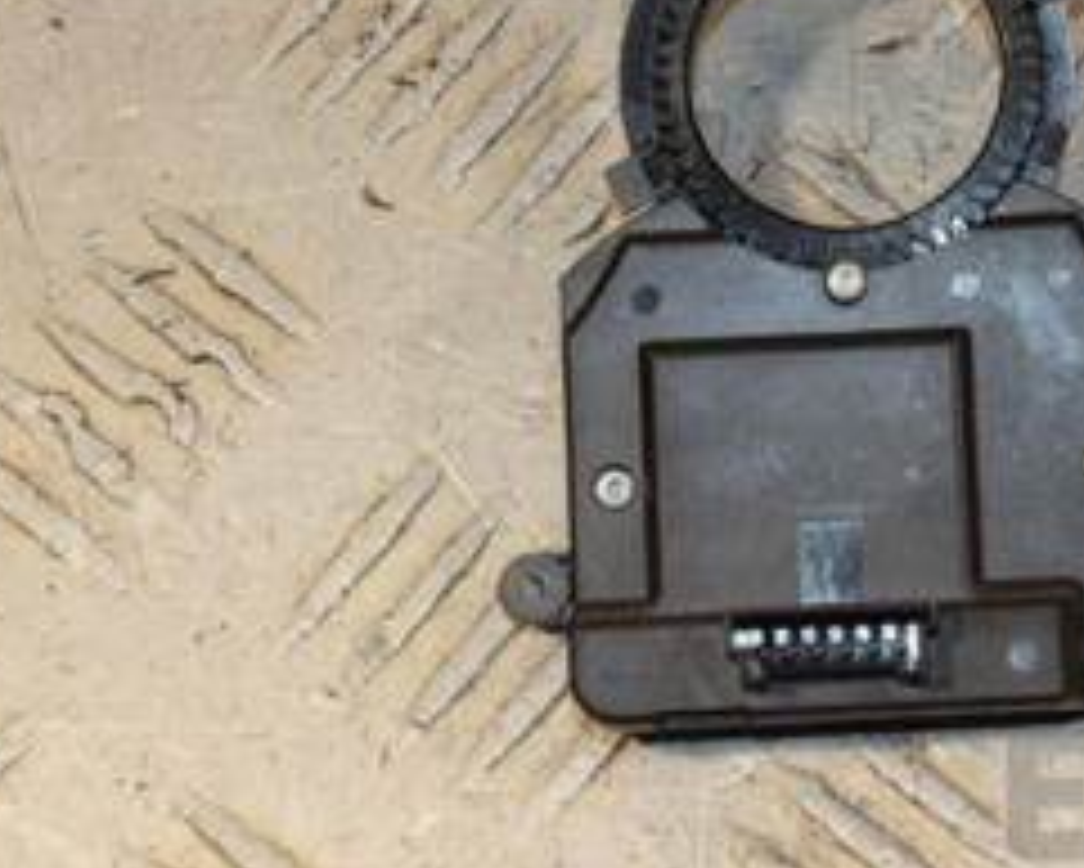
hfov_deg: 11.0
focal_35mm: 175
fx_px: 5617
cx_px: 922
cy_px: 193
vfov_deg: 8.8
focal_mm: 50
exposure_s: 1/200
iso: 800
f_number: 9
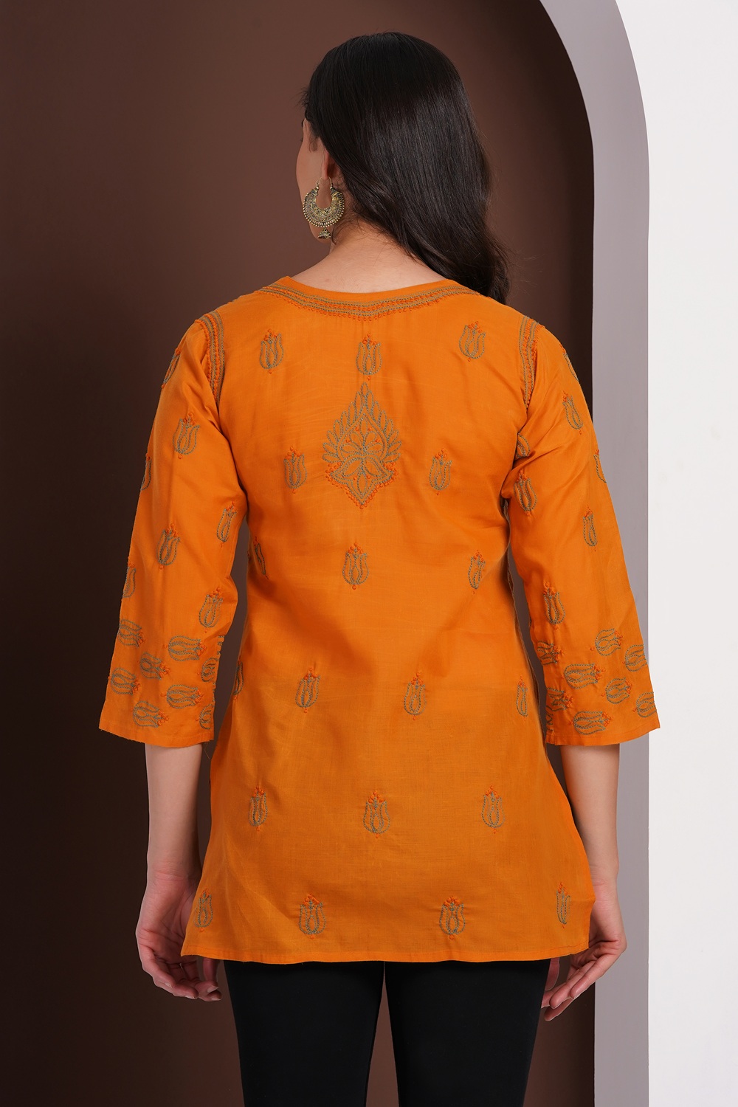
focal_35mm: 130
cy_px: 554
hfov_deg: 10.5
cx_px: 369
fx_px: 3997
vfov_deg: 15.8
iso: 250
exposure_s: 1/125
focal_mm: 130
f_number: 10
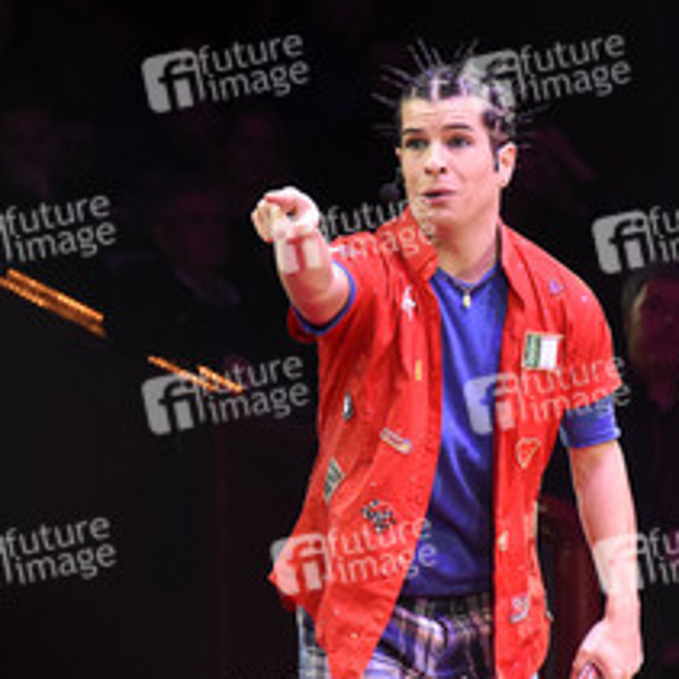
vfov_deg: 6.4
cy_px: 476
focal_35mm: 272
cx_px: 591
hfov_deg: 6.4
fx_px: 6036
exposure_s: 1/160
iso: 3200
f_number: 6.3
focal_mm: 100
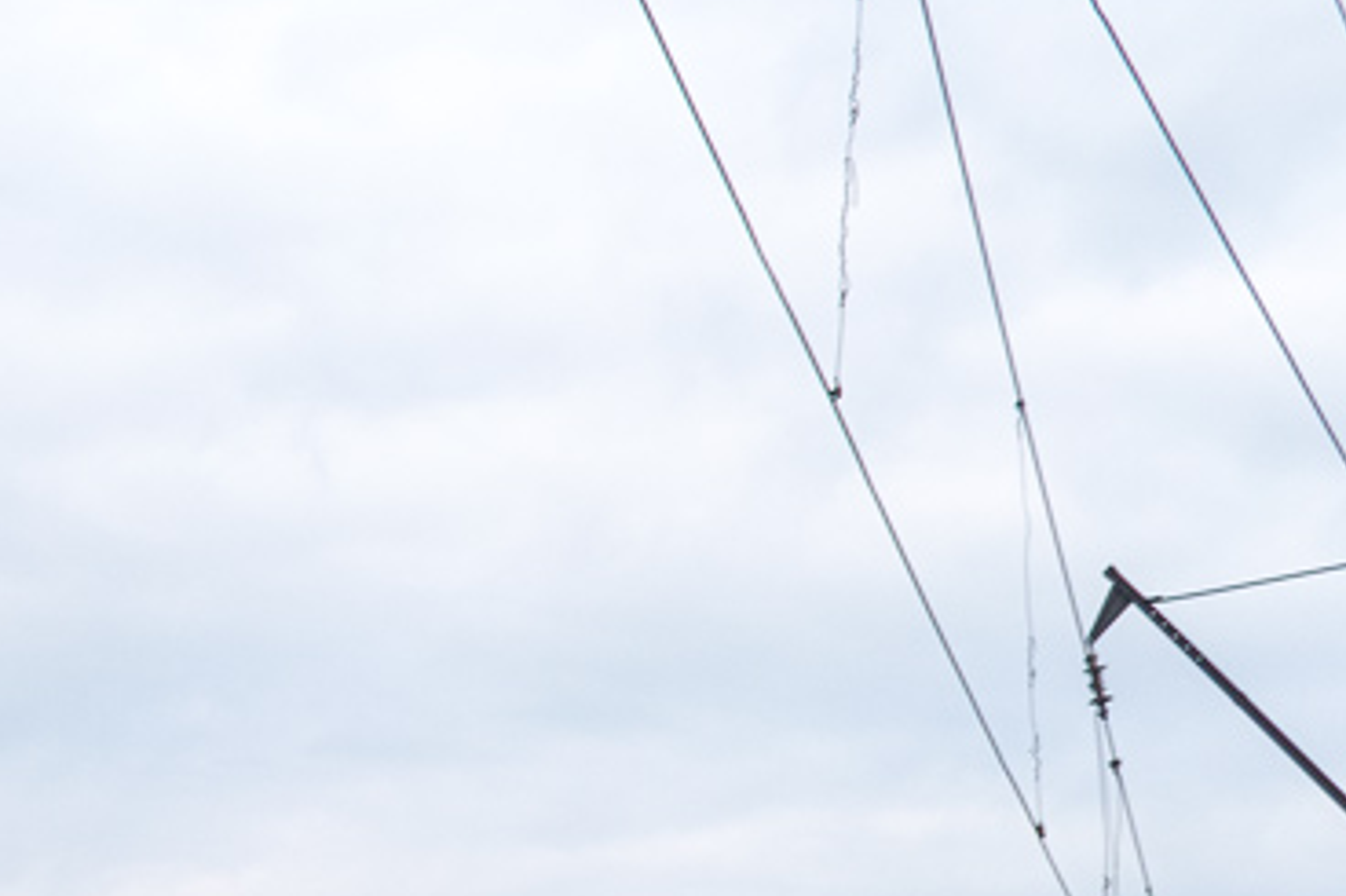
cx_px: -666
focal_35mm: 122
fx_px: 4550
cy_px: 1393
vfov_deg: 10.8
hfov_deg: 15.5
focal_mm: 23
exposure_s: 1/250
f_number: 5.6
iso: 250
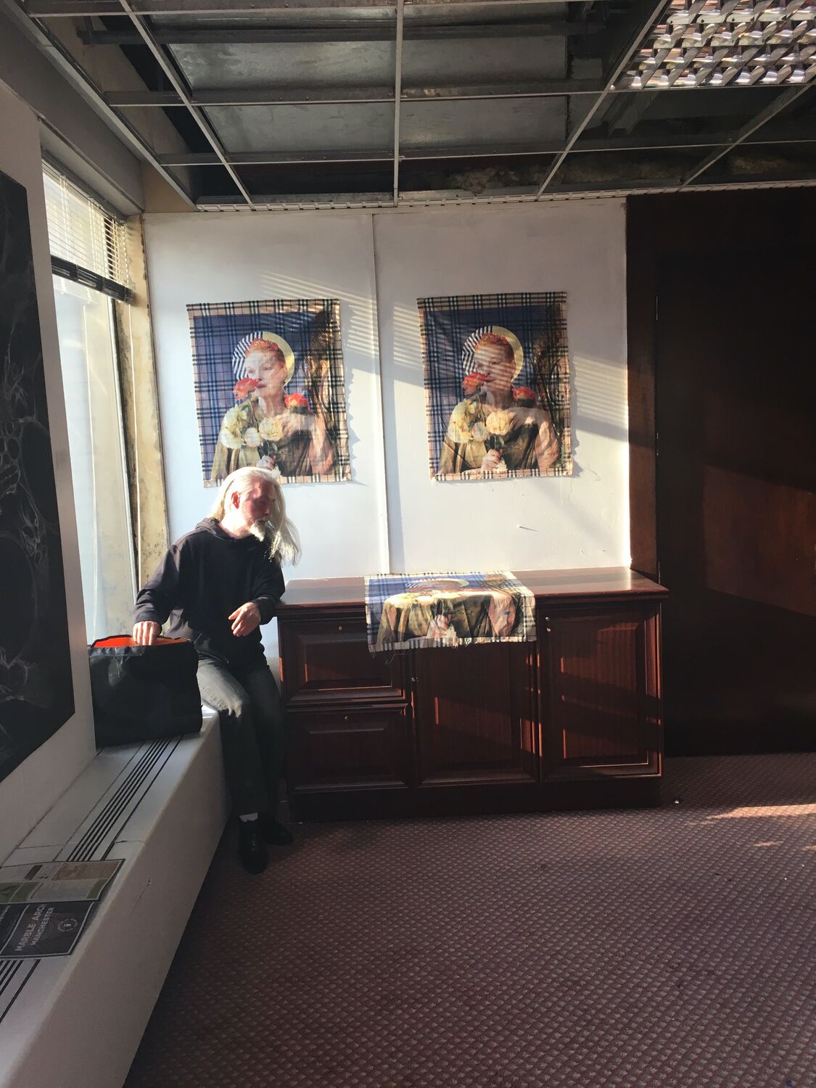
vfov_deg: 61.7
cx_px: 408
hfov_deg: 48.2
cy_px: 544
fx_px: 911
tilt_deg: -6.3
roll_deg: +1.8
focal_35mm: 29
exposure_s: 1/33
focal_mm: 4.15
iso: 25
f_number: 2.2
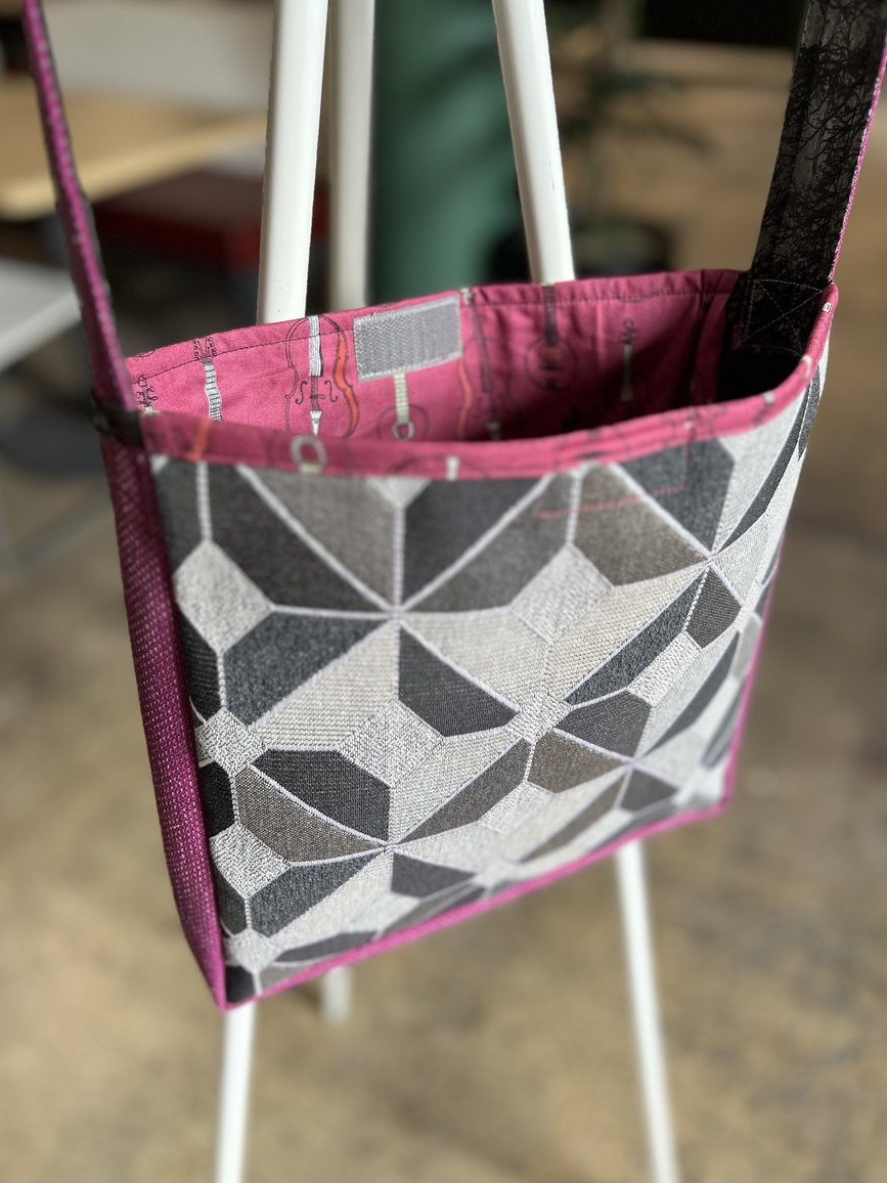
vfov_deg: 65.3
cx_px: 447
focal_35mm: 27
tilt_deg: -35.4
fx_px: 922
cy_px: 581
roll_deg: -0.3
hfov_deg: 51.4
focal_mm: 5.7
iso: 64
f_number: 1.5
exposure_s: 1/120
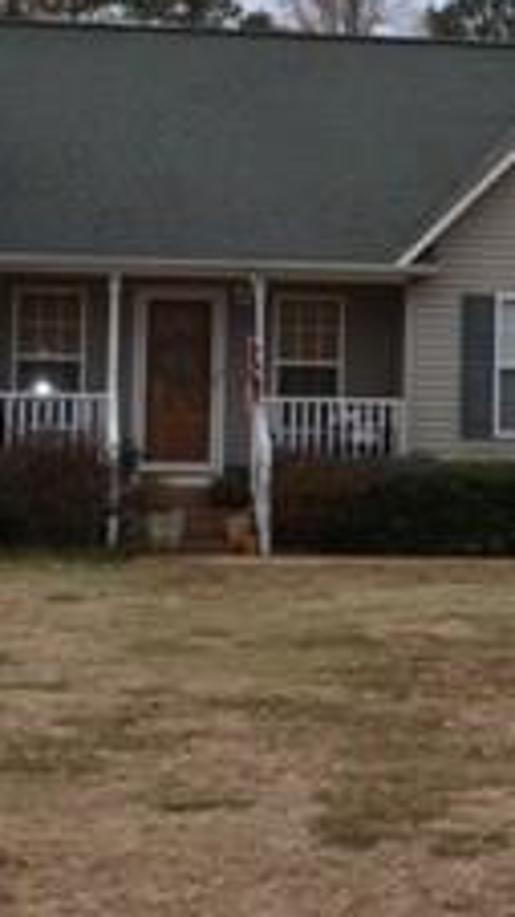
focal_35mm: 80
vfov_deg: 26.4
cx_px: 450
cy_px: 294
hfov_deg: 15.0
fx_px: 1944
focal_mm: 18
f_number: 6.3
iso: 100
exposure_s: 1/200
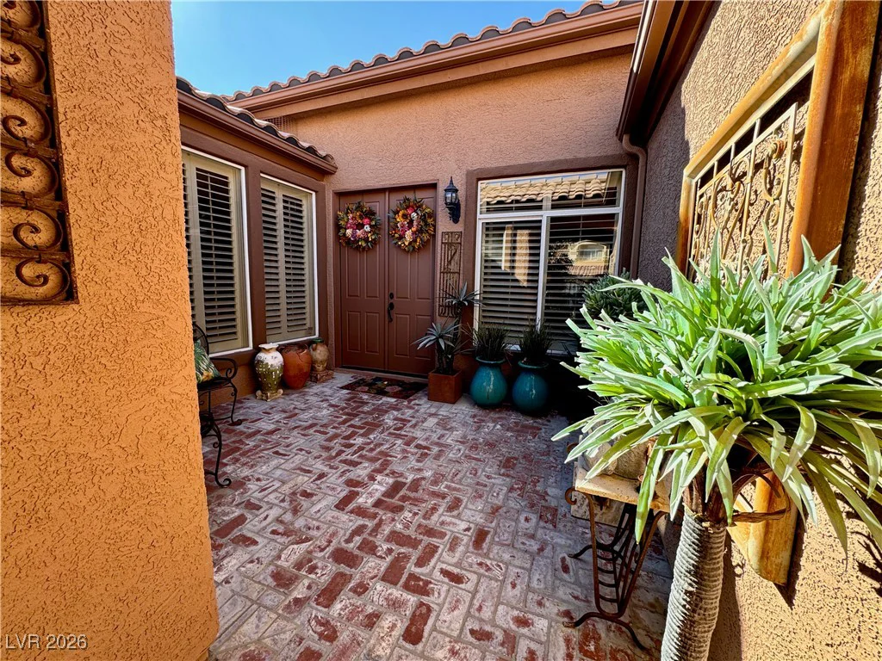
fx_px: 357
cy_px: 330
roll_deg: -1.8
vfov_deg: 85.7
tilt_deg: -9.1
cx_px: 441
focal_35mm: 14
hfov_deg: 102.1
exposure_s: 1/143
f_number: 2.2
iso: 40
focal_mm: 2.22
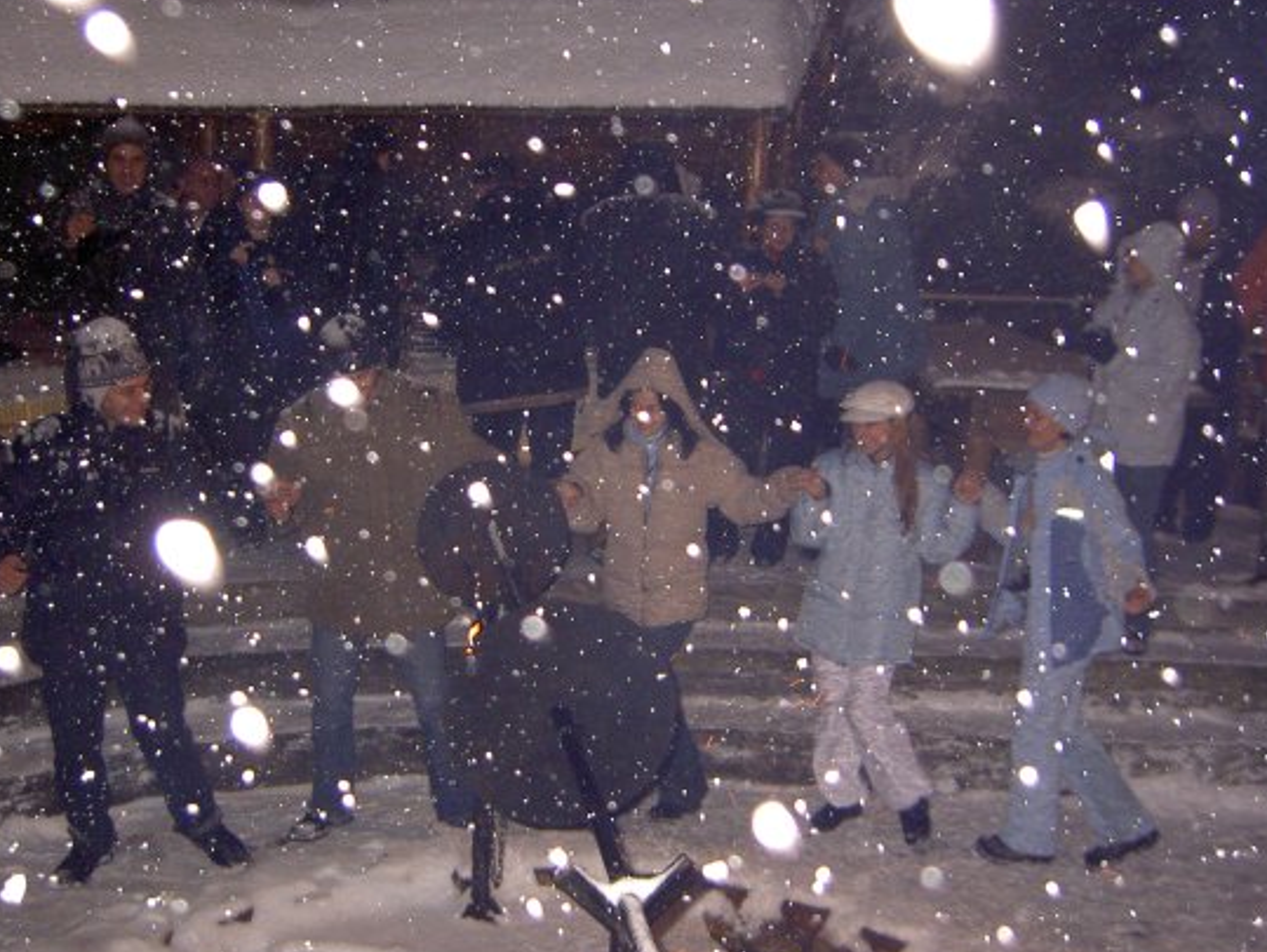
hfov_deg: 45.7
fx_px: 1502
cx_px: 588
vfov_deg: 35.2
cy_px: 498
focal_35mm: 41
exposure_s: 1/100
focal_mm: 5.6
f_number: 2.8
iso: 200
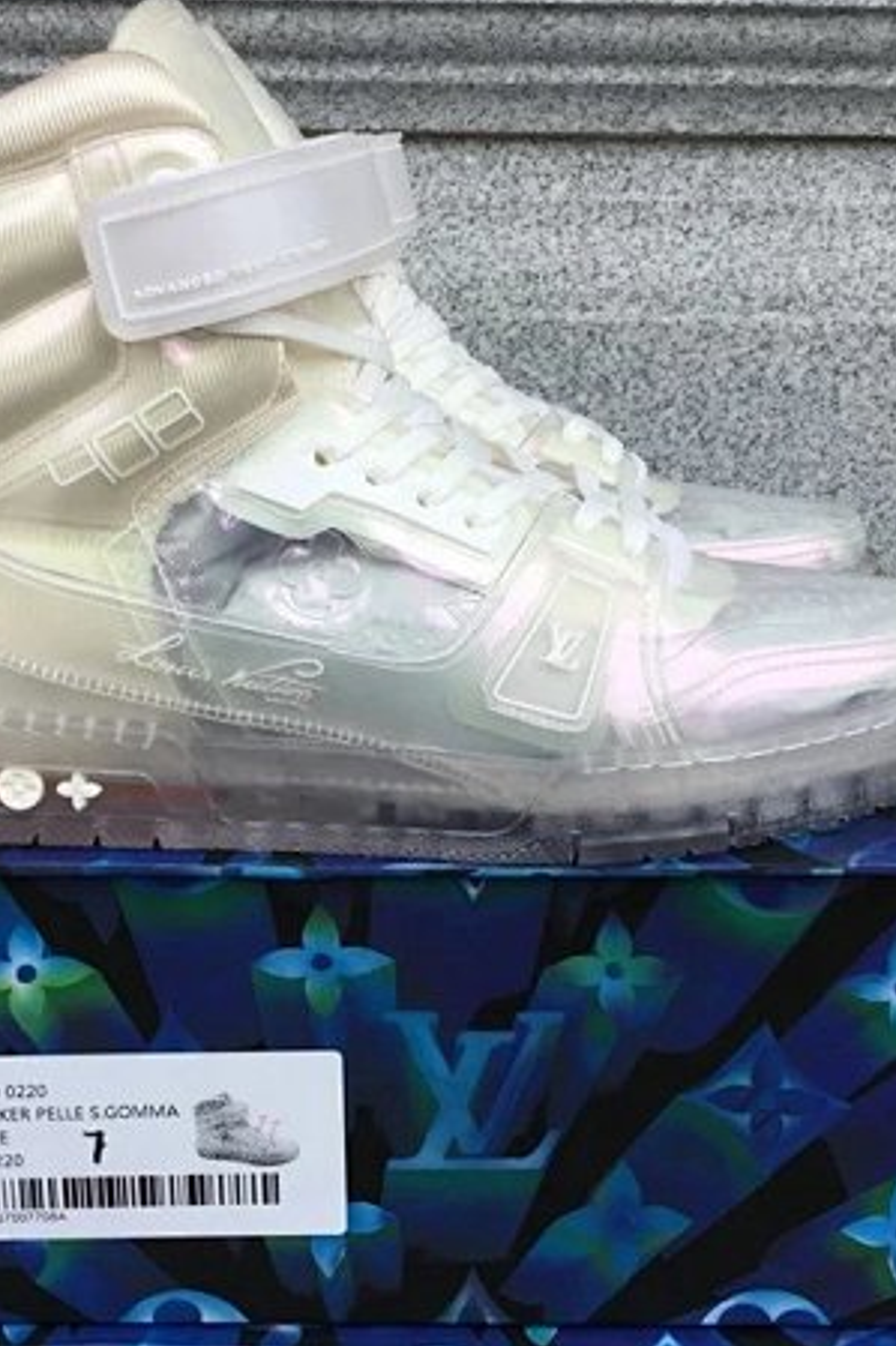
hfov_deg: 29.2
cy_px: 677
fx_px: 1719
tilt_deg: -16.1
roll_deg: -0.2
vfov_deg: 42.8
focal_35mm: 46
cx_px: 396
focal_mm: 3.3
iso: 25
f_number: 2.4
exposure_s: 1/791
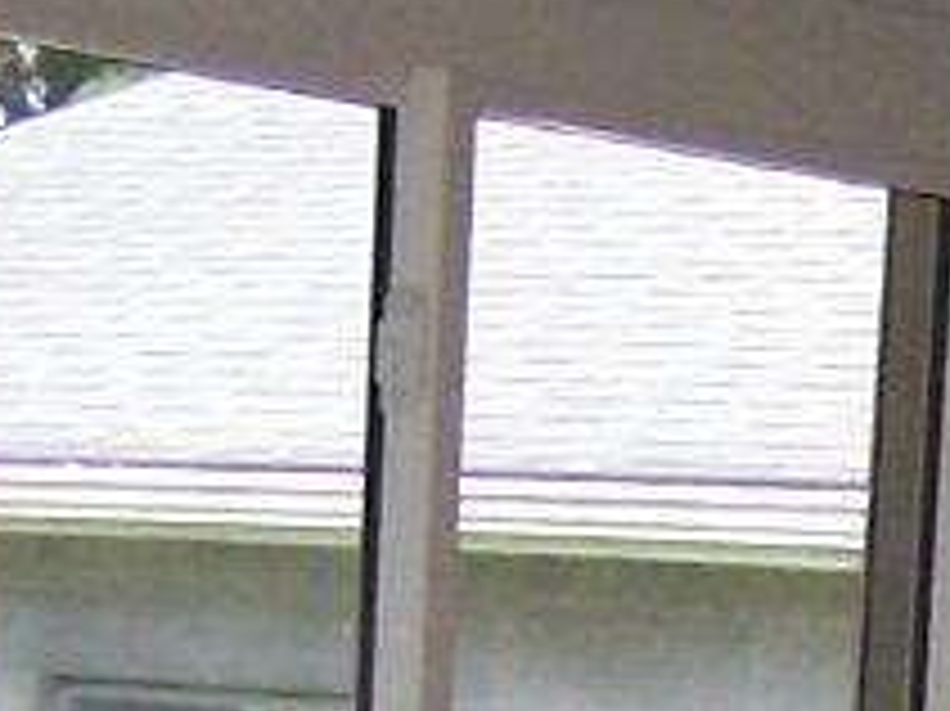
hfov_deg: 7.0
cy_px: 2295
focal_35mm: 280
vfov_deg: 5.0
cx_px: 1486
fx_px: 7680
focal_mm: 6.3
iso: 140
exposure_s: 1/45
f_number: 2.8
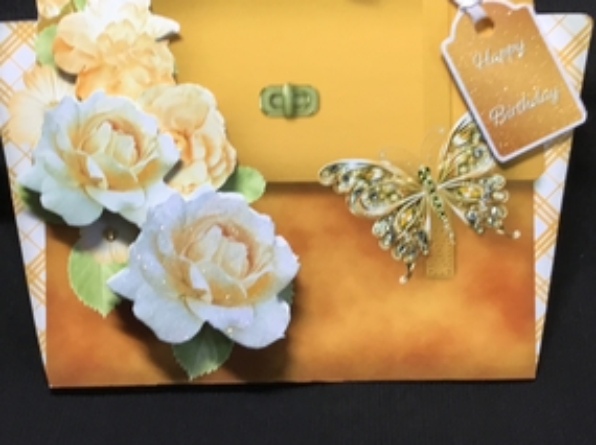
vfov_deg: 29.1
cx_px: 270
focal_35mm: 49
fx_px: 843
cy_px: 110
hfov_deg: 38.9
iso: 64
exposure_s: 1/33
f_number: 2.4
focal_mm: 3.3
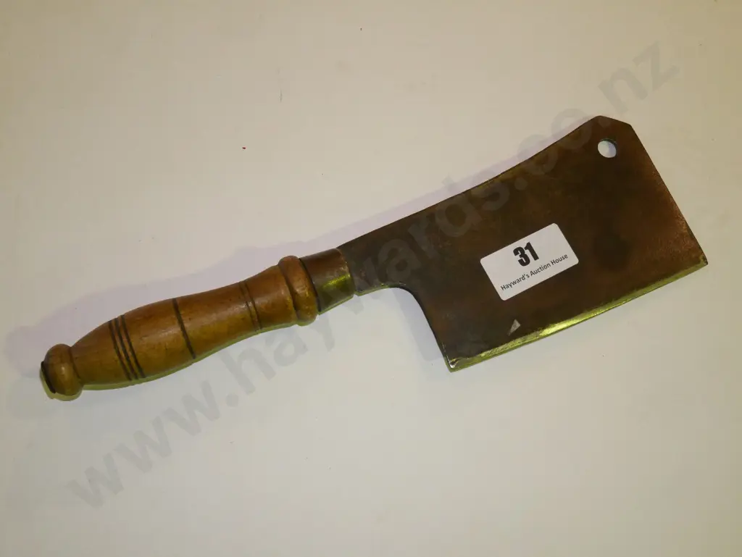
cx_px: 371
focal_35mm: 36
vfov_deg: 39.7
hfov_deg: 51.3
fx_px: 772
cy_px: 278
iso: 3200
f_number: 4.2
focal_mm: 18
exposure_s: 1/250
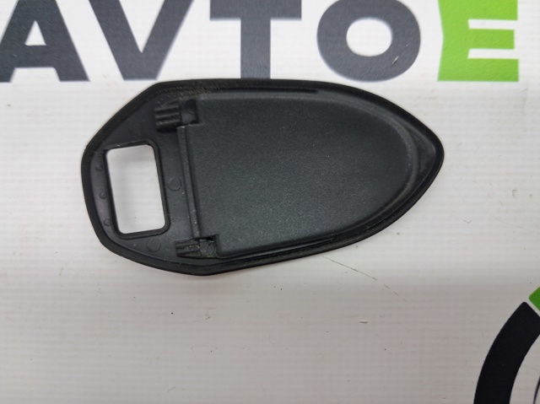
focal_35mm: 27
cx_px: 270
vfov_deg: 51.3
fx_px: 421
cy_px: 202
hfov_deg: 65.4
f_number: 1.8
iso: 50
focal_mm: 4
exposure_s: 1/50
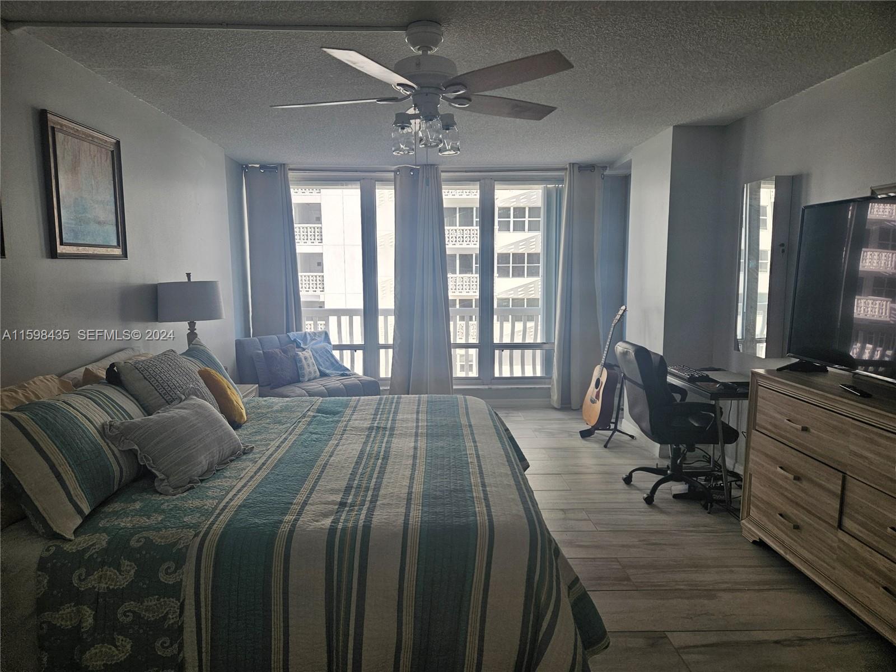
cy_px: 336
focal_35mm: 23
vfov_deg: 58.9
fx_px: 595
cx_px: 448
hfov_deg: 73.9
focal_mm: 5.4
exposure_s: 1/207
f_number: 1.8
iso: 50
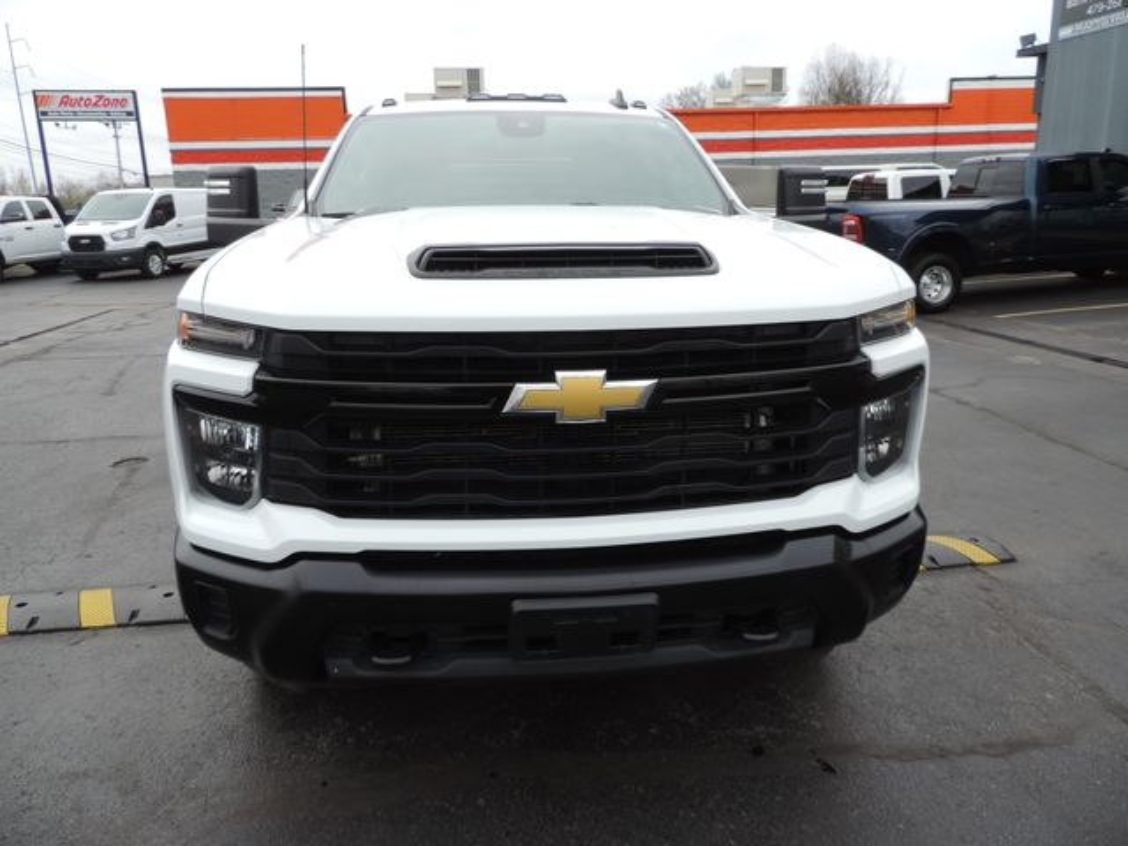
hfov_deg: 71.6
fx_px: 782
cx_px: 564
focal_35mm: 24
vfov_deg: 56.8
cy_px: 423
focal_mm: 4.3
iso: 80
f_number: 3
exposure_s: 1/160
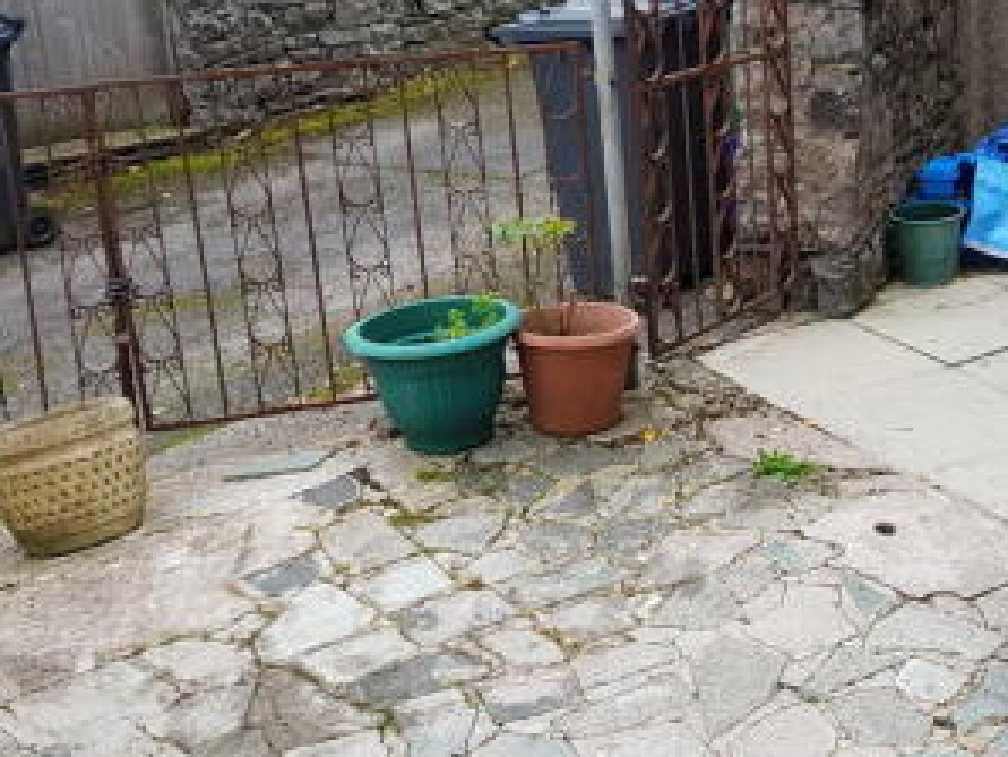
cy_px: 236
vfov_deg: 28.3
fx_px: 1486
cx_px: 871
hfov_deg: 35.7
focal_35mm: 51
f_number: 1.7
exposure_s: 1/120
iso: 80
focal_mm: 4.3
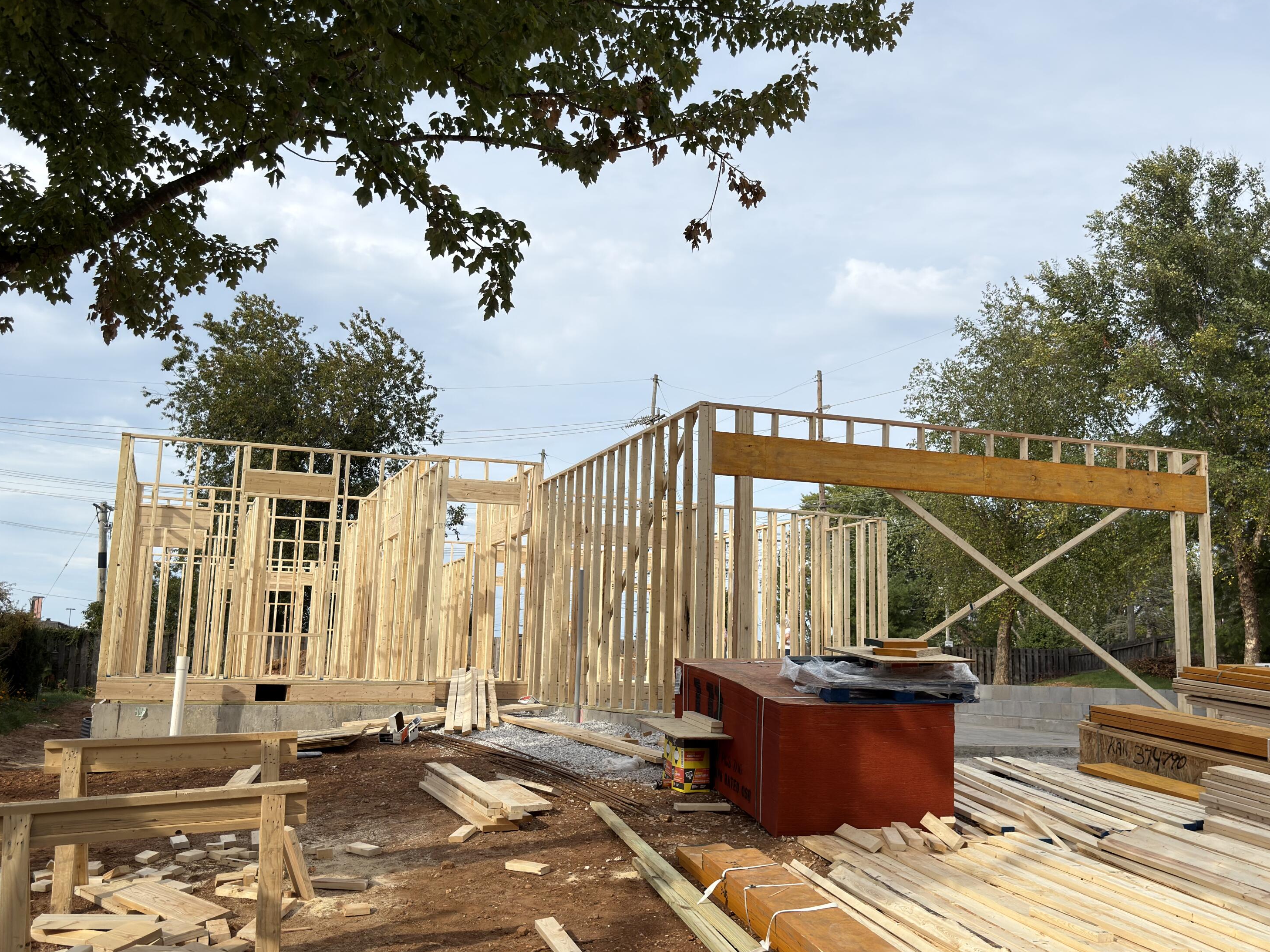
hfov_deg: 51.4
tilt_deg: +9.2
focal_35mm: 36
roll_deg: -1.6
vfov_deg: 39.6
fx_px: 1321
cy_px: 470
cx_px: 651
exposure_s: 1/4386
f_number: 1.78
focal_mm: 6.76
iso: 64
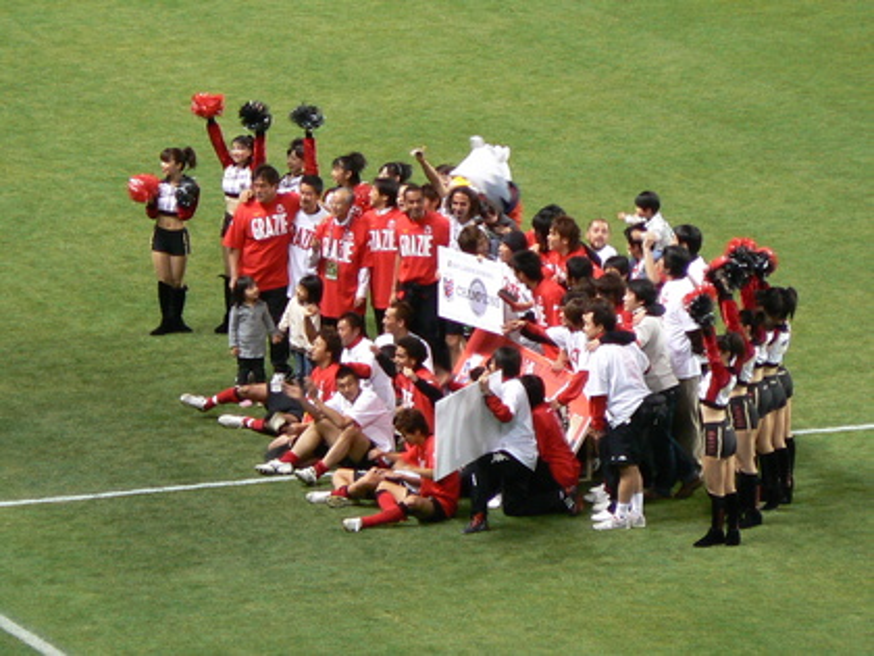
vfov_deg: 3.3
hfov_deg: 4.4
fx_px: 11261
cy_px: 328
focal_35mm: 446
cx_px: 437
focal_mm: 54.2
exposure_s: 1/30
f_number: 3.3
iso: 160
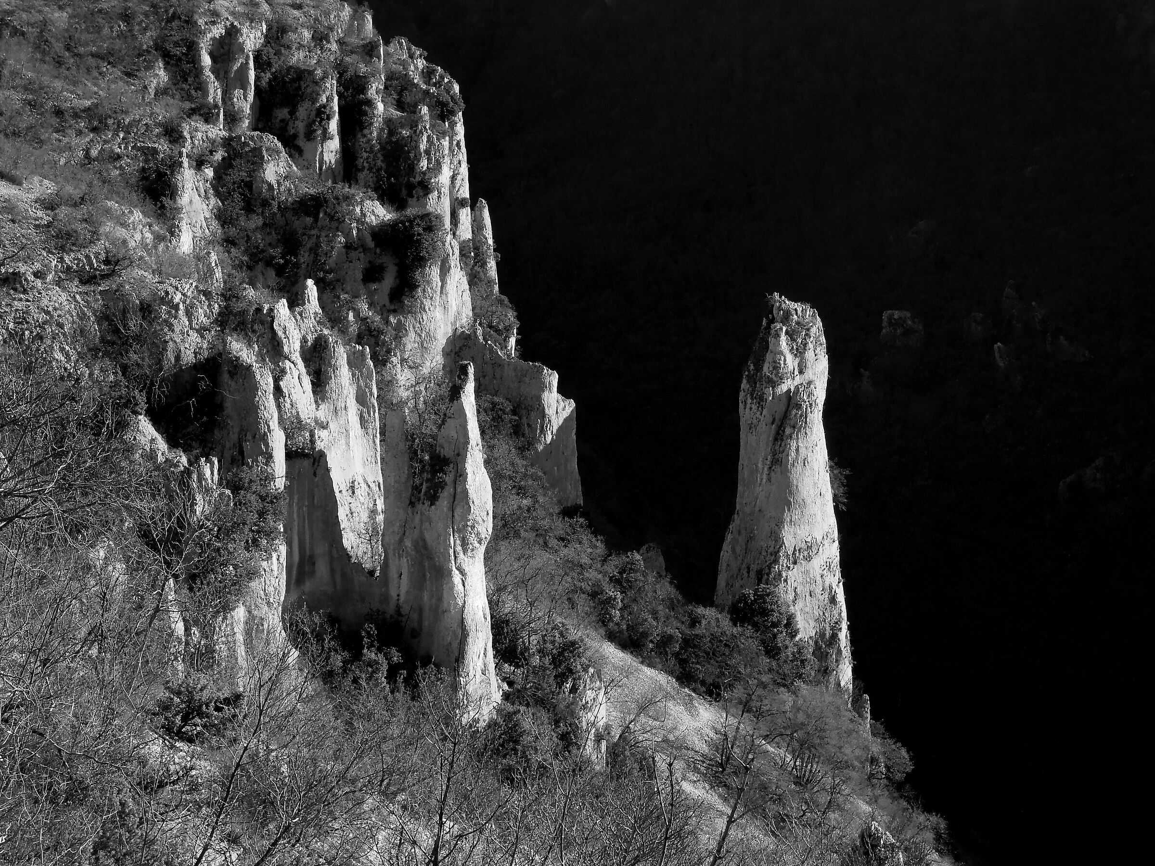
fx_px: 1835
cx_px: 578
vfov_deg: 26.6
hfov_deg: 34.9
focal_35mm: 55
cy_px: 433
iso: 160
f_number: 3.5
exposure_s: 1/800
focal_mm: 9.9
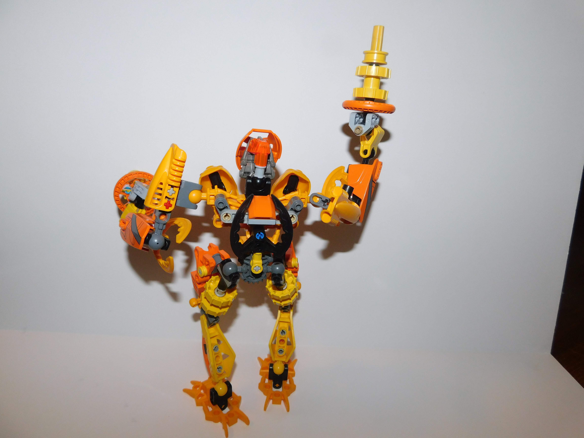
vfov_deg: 58.9
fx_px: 388
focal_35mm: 23
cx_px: 292
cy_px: 219
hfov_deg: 73.9
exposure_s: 1/30
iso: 200
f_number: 3
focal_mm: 4
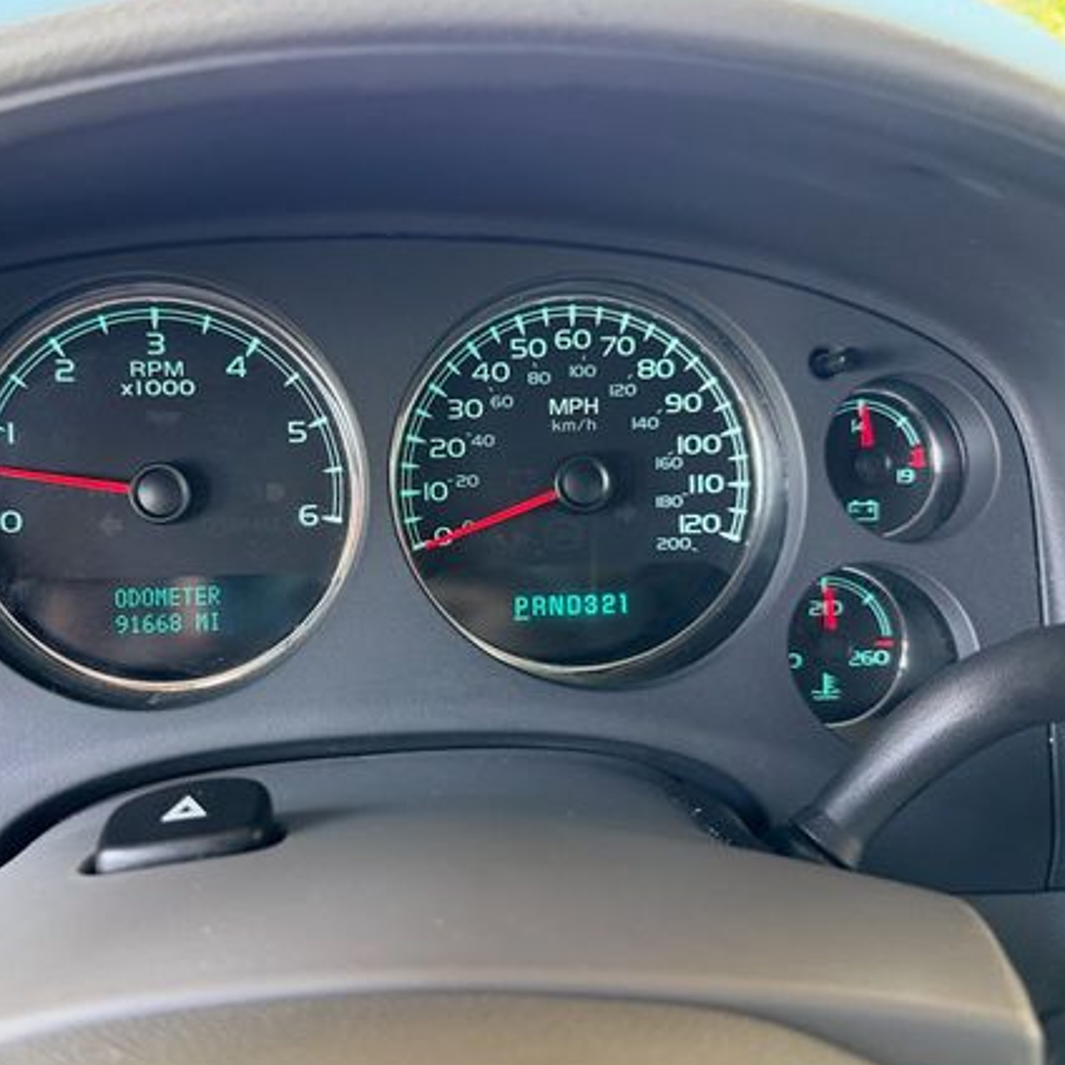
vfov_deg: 51.0
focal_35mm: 32
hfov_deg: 50.5
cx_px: 387
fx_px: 1114
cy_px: 578
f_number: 1.78
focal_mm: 6.76
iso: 400
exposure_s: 1/60
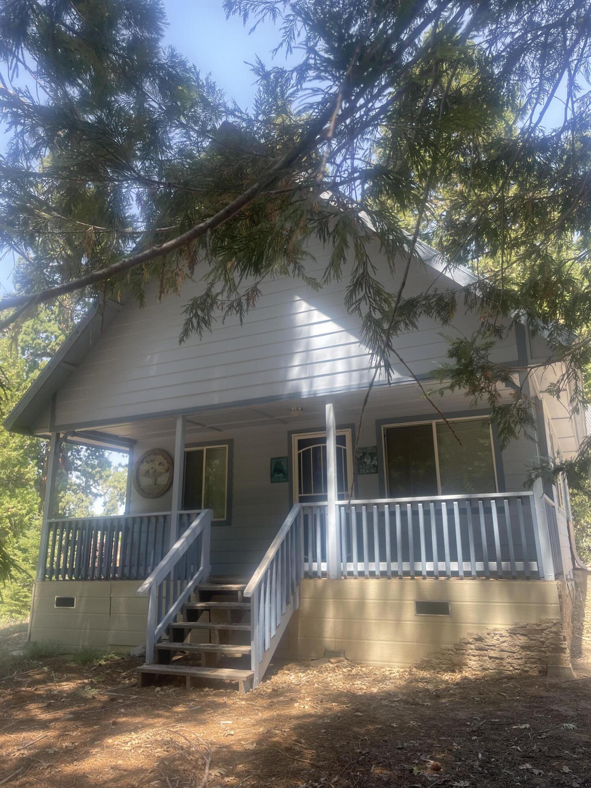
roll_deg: -0.8
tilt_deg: +15.4
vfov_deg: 67.3
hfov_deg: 53.1
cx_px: 296
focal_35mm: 26
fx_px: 592
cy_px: 394
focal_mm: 4.2
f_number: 1.6
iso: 32
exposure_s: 1/413
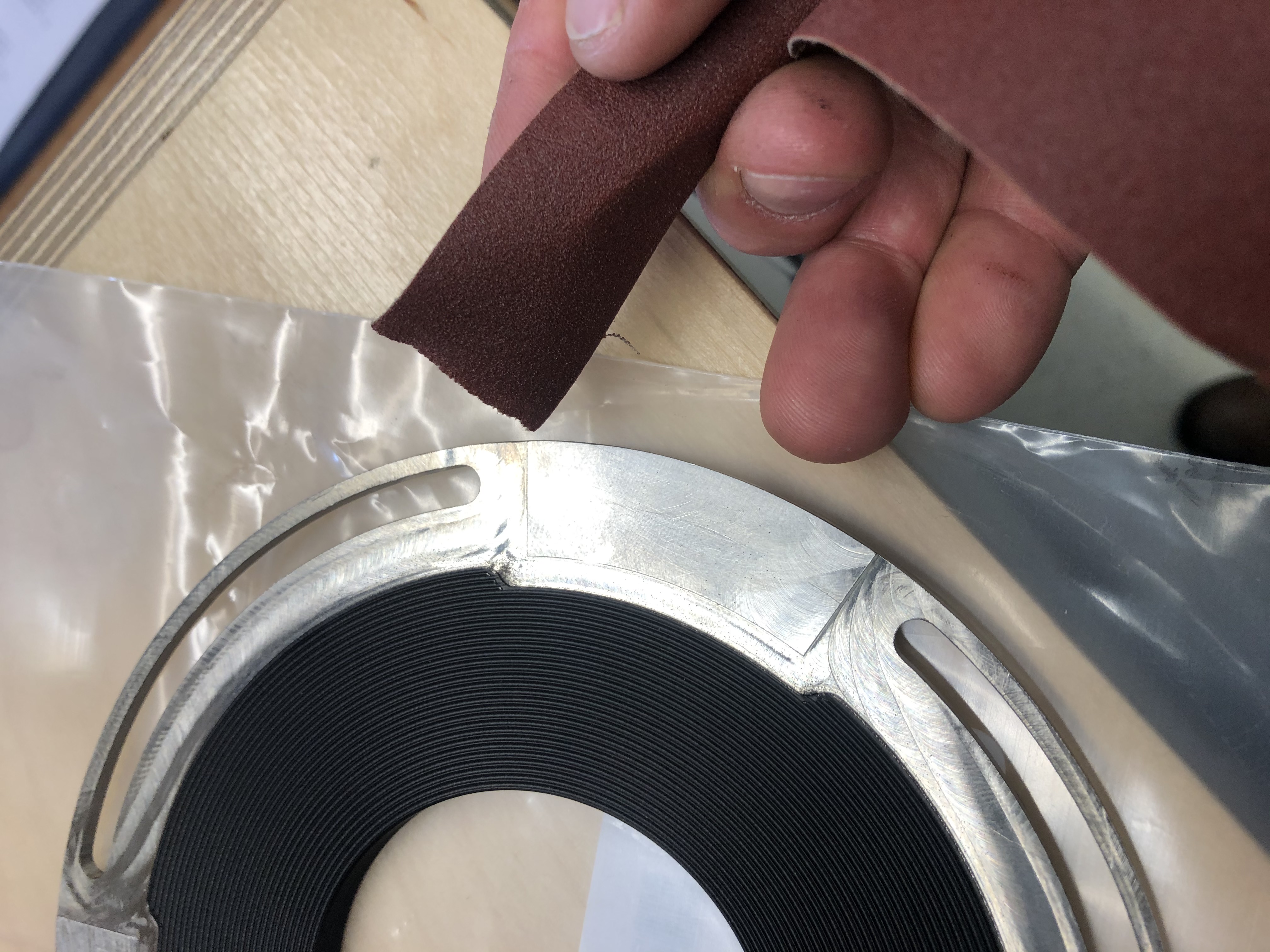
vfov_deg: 49.7
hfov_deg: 63.4
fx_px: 1027
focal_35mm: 28
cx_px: 635
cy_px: 476
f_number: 1.8
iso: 25
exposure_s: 1/50
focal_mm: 3.99
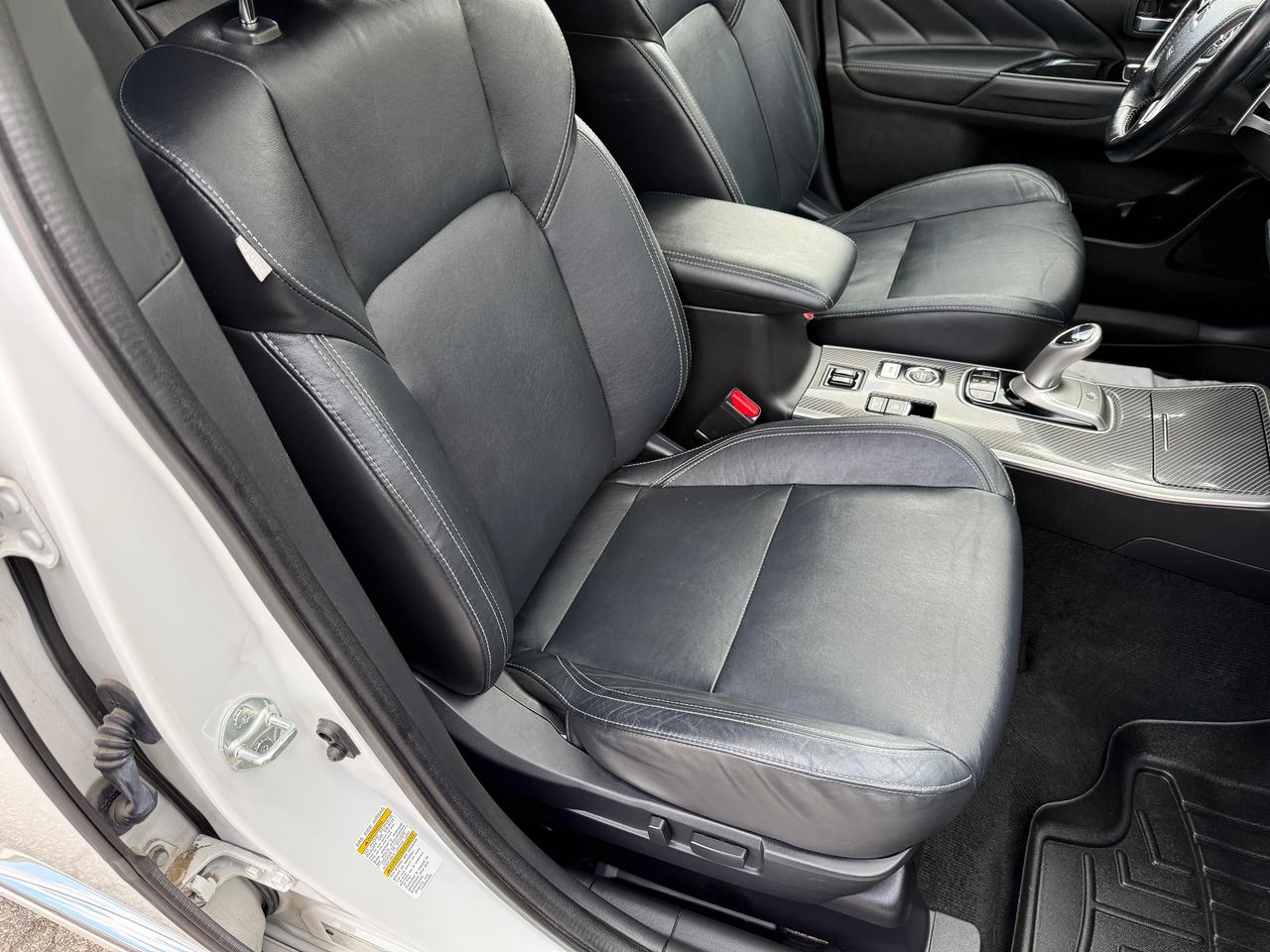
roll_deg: +6.2
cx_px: 635
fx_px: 881
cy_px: 476
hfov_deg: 71.6
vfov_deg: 56.8
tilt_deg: -40.4
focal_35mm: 24
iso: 125
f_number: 1.78
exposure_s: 1/243
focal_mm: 6.76
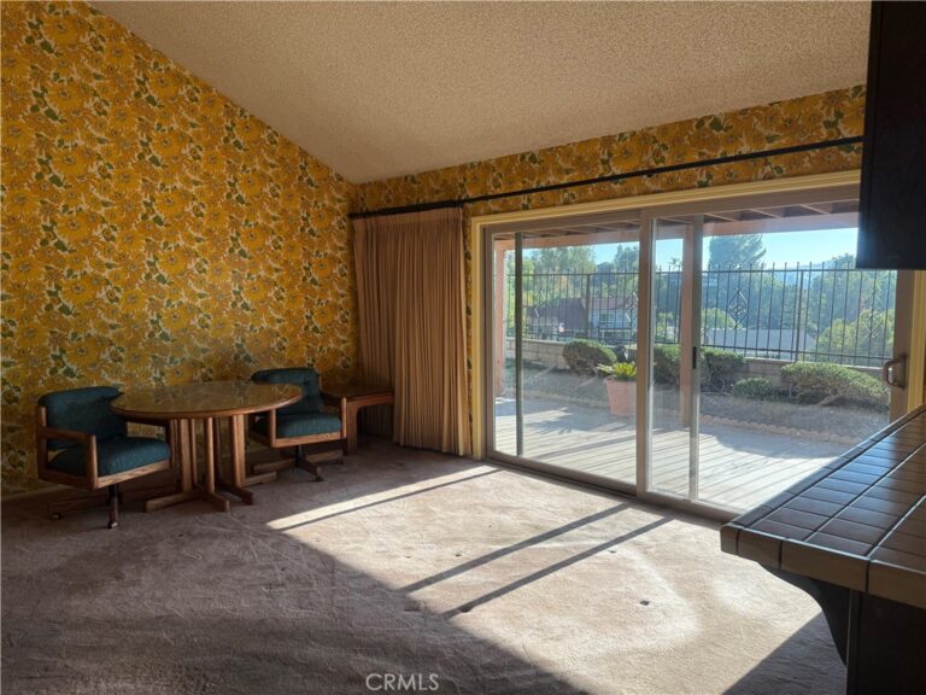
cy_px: 348
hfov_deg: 71.6
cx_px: 463
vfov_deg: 56.8
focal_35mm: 24
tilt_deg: -5.7
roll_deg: +0.5
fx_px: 642
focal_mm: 6.76
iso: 80
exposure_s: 1/575
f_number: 1.78
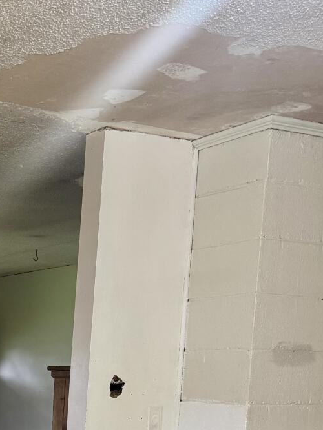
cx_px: -143
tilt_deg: -6.3
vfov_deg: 25.1
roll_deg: -0.9
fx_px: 896
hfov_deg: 18.4
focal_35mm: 72
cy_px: 478
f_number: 1.78
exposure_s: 1/60
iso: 320
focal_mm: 6.76
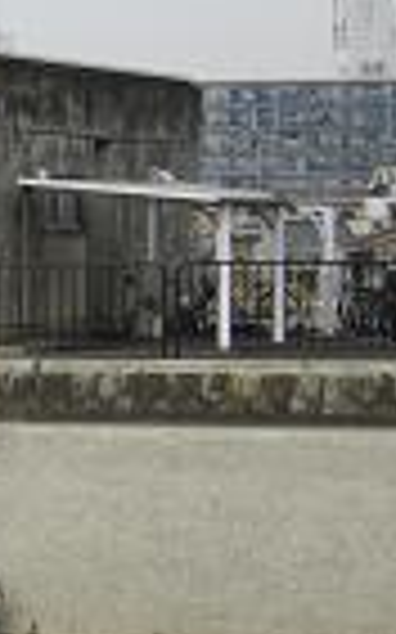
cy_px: 531
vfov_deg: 14.2
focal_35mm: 146
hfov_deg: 8.6
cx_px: -340
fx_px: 2524
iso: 100
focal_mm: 8.8
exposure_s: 1/500
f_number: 3.6
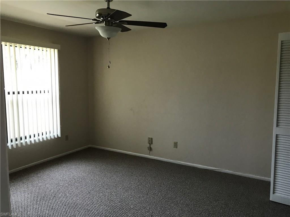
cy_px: 108
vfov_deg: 49.7
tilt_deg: -6.1
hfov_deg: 63.4
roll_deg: -1.0
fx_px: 235
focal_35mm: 28
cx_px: 145
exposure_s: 1/20
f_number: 1.8
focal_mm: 3.99
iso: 40
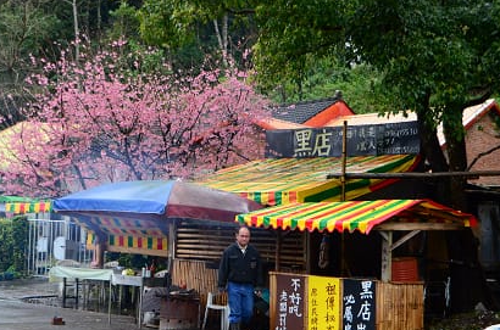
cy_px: 183
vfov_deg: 18.9
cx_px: 209
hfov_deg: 28.2
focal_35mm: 72
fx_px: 993
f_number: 4.2
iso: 1600
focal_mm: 35
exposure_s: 1/1600
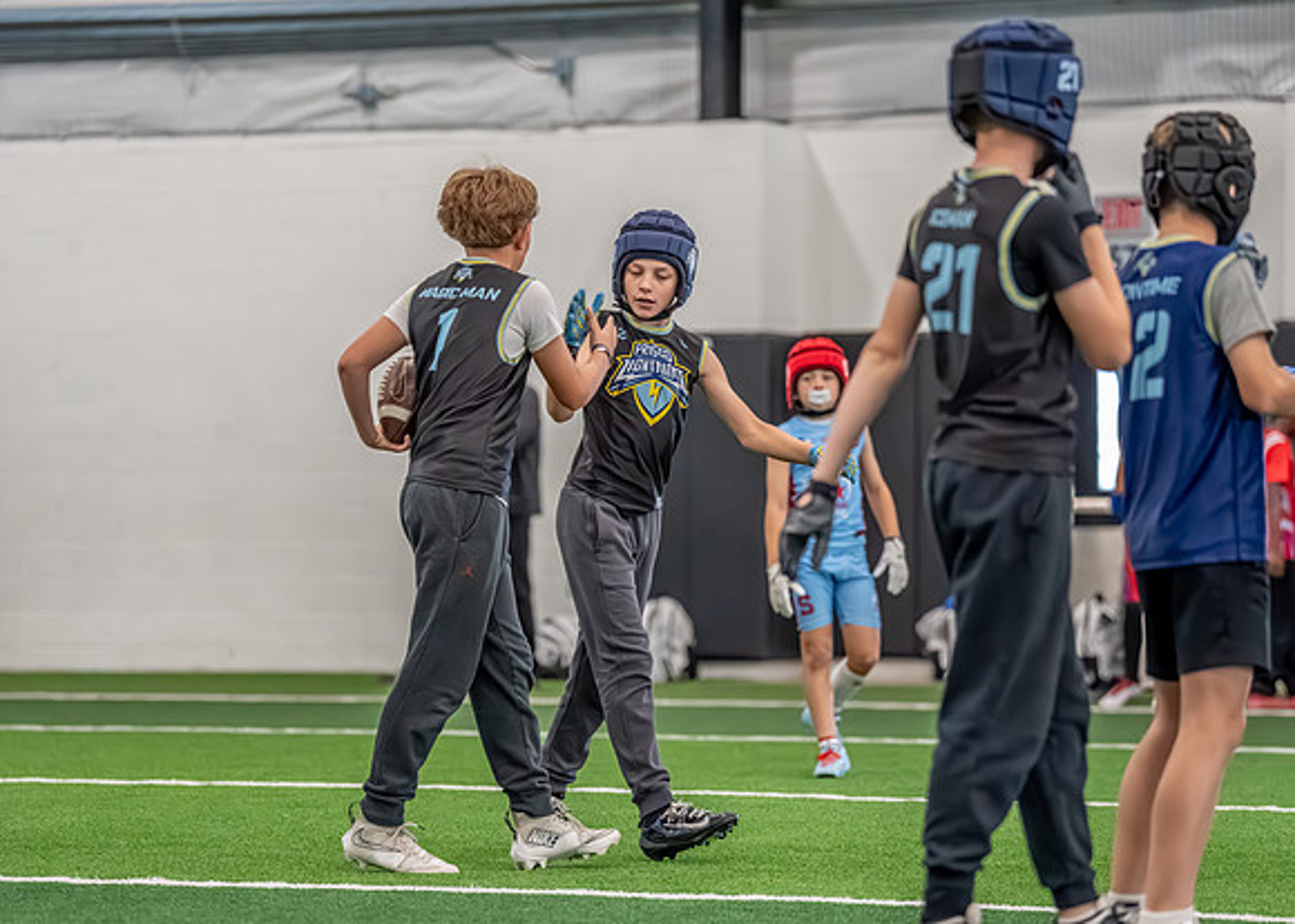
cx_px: 597
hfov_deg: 13.3
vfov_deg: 9.5
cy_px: 474
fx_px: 5574
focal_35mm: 152
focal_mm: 121
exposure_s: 1/1000
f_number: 2.8
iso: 6400
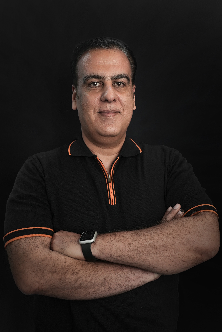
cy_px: 166
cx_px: 111
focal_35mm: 31
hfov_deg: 42.4
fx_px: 286
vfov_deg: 60.3
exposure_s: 1/100
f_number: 4
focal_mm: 31
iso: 640
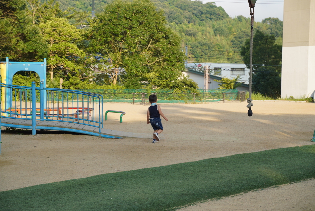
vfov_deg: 18.2
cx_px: 158
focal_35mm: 75
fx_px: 657
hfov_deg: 27.0
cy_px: 106
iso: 100
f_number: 6.3
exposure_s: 1/160
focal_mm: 75
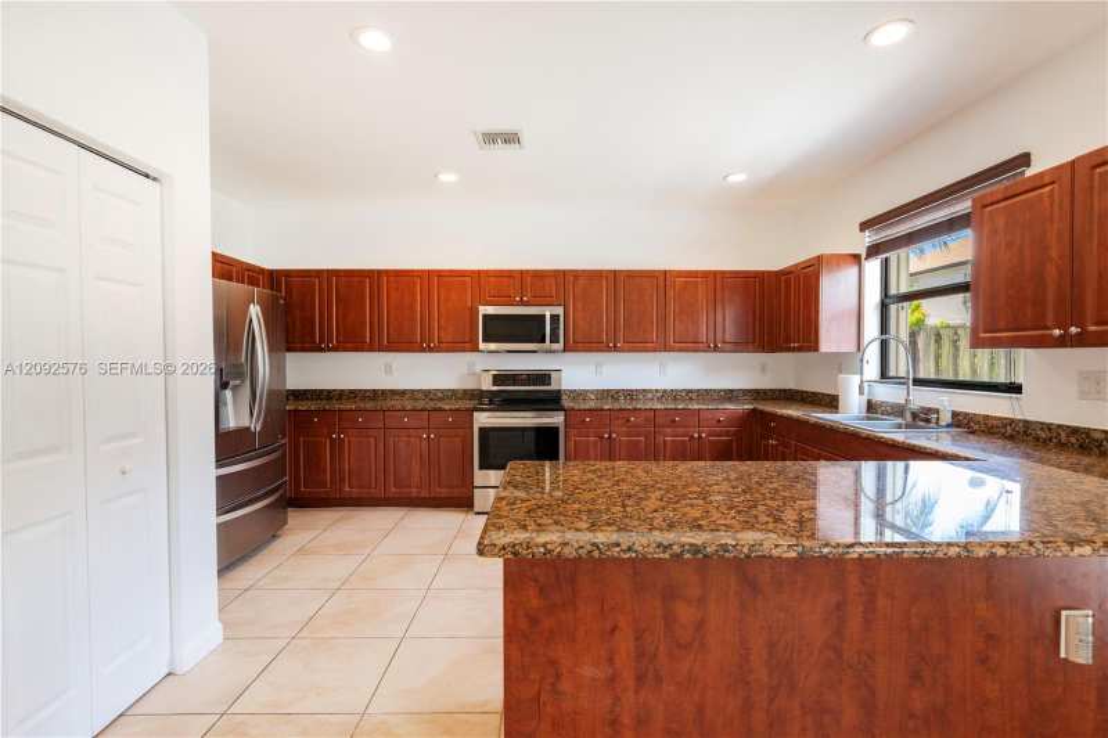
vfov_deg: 72.0
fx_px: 508
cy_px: 369
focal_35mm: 16
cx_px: 554
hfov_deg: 95.0
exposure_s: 1/13
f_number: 5.6
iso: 320
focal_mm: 11
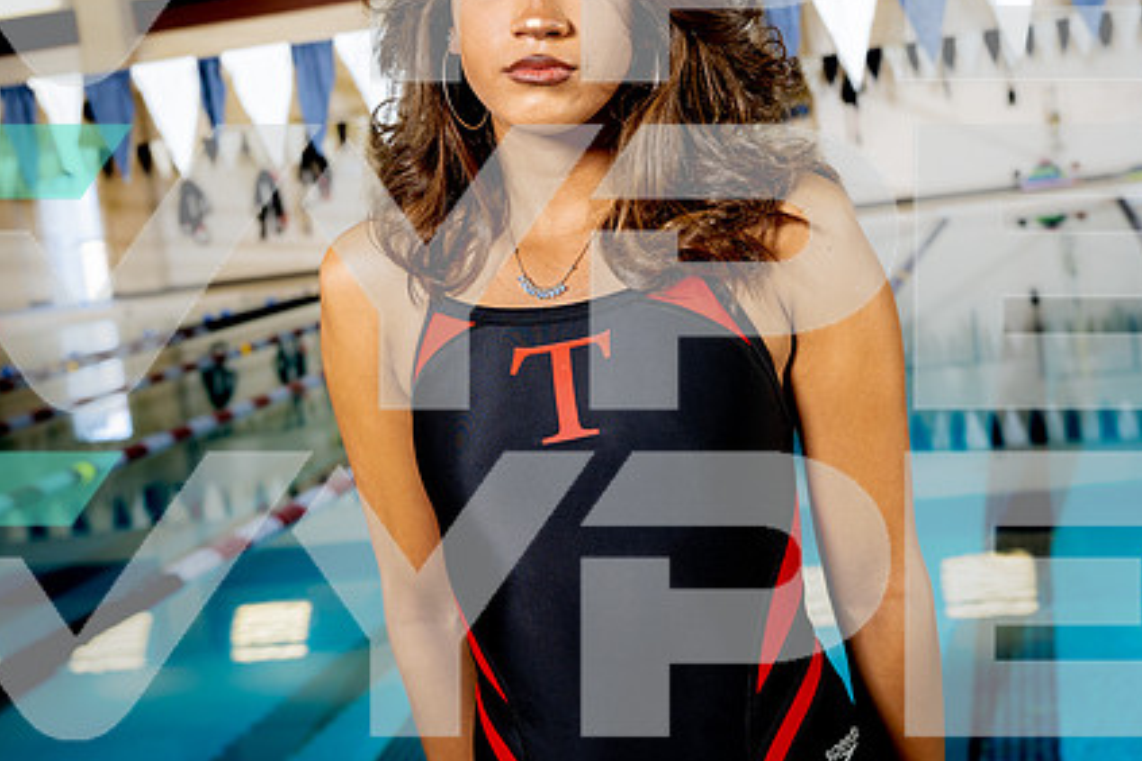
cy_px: 269
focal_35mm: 59
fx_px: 1871
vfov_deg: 22.9
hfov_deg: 33.9
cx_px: 537
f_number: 5.6
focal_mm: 43
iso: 320
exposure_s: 1/250
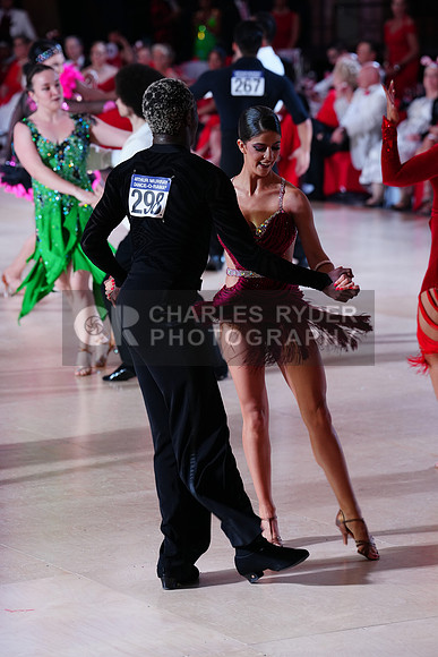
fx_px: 2736
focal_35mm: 150
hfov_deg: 9.2
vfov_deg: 13.7
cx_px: 219
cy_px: 328
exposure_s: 1/200
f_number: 4.5
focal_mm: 150
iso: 1000
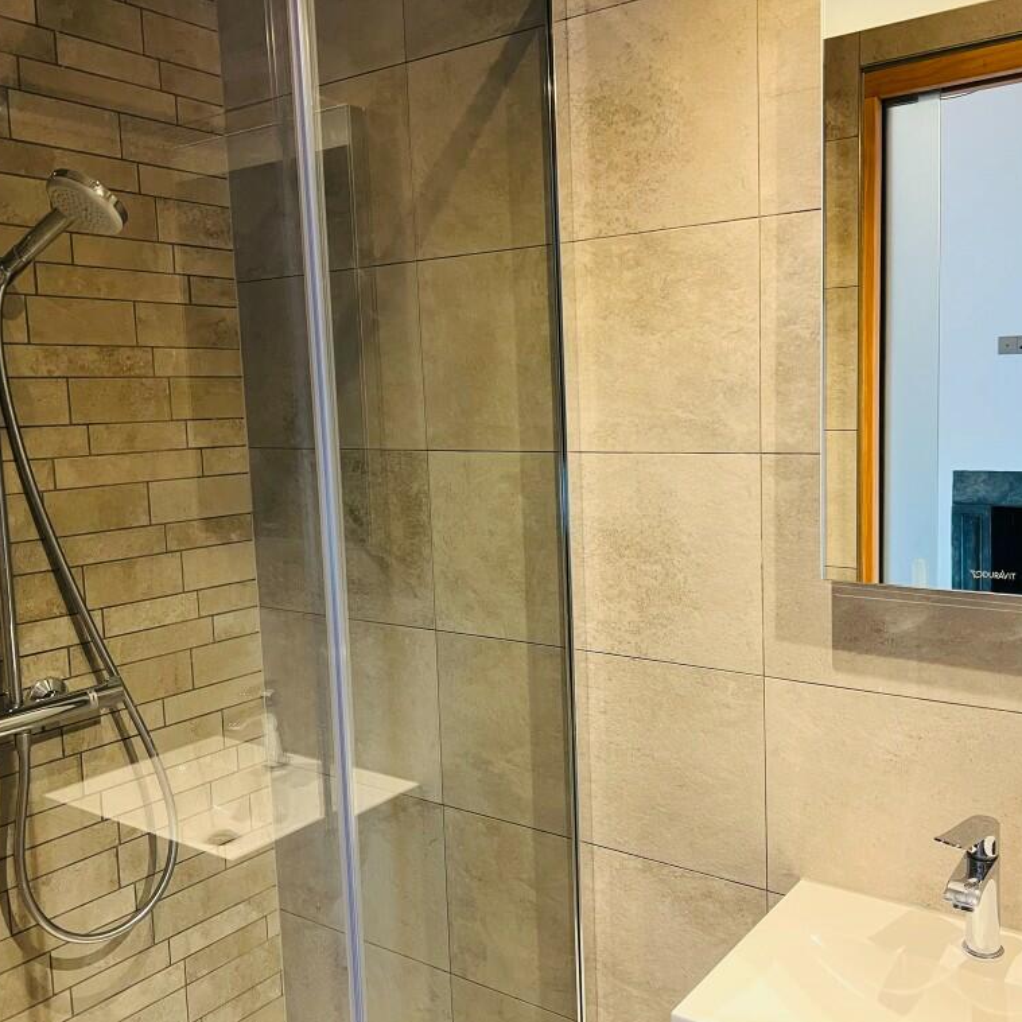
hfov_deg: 52.2
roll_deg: +1.4
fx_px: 1035
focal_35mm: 31
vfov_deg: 52.5
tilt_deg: -7.2
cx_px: 606
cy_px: 514
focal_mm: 5.7
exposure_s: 1/50
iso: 125
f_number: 1.5
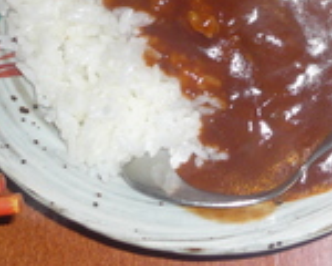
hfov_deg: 13.8
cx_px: 447
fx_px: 1317
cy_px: -19
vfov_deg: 11.4
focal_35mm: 134
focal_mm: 8.1
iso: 100
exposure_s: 1/30
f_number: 3.6
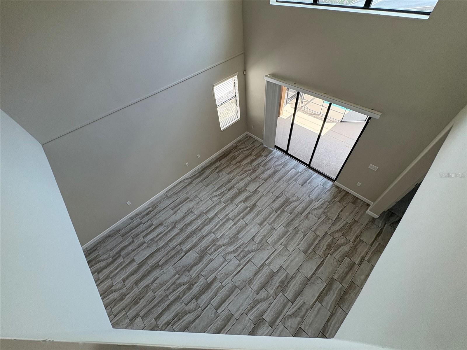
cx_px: 234
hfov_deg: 102.1
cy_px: 175
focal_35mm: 14
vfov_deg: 85.7
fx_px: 189
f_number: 2.2
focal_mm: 2.22
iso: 100
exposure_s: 1/120
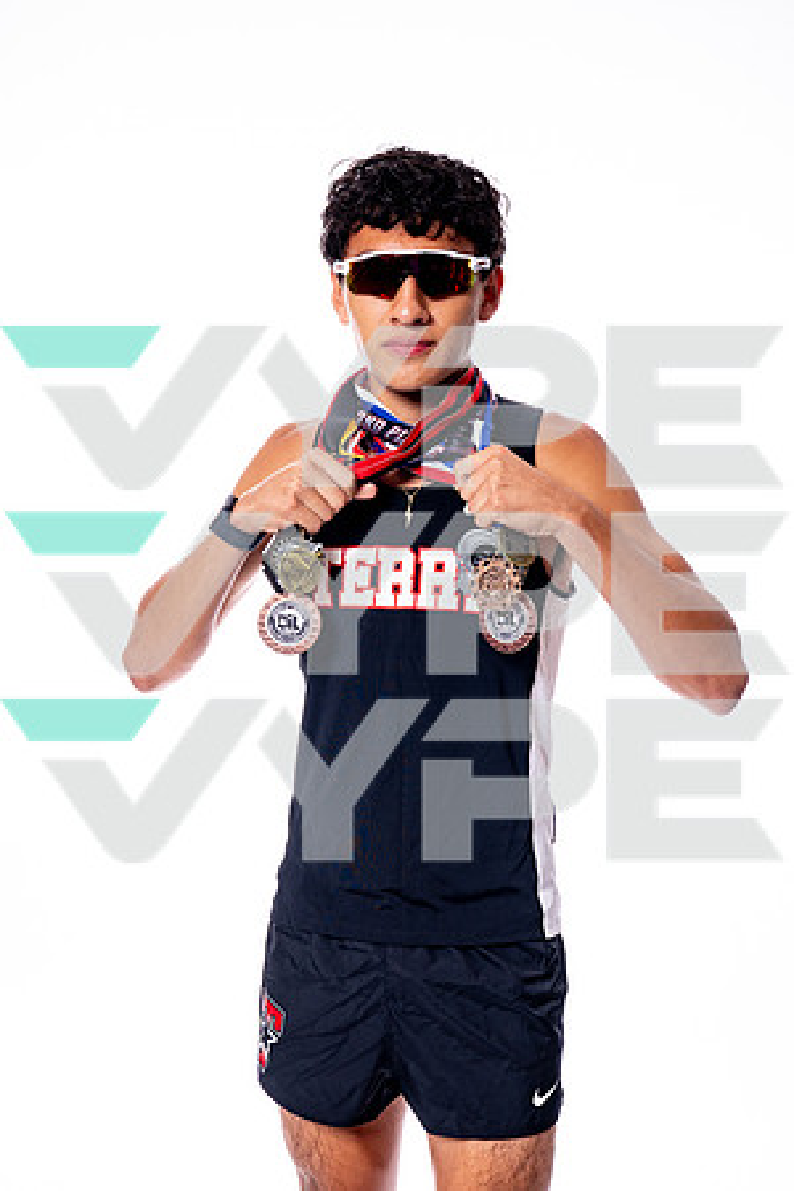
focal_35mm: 42
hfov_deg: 31.9
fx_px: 1389
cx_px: 397
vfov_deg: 46.4
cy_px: 596
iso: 400
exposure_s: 1/250
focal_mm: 42
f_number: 8
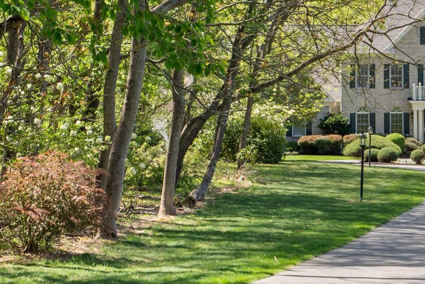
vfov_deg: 10.7
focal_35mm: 128
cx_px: 410
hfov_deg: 15.7
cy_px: 116
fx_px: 1511
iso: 200
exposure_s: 1/160
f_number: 8
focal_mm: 35
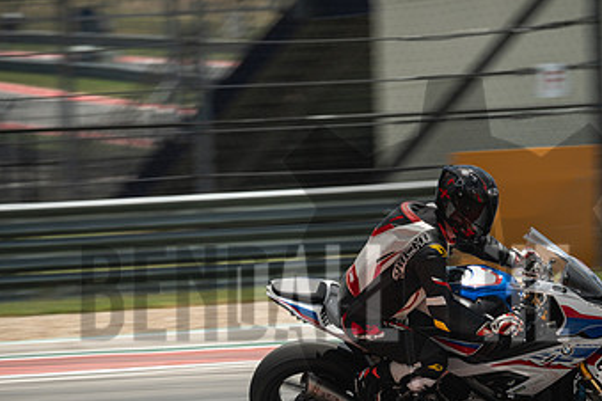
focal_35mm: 523
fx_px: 8745
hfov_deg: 3.9
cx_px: 455
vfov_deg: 2.6
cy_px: 295
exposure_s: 1/250
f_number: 8
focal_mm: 203.7
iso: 160
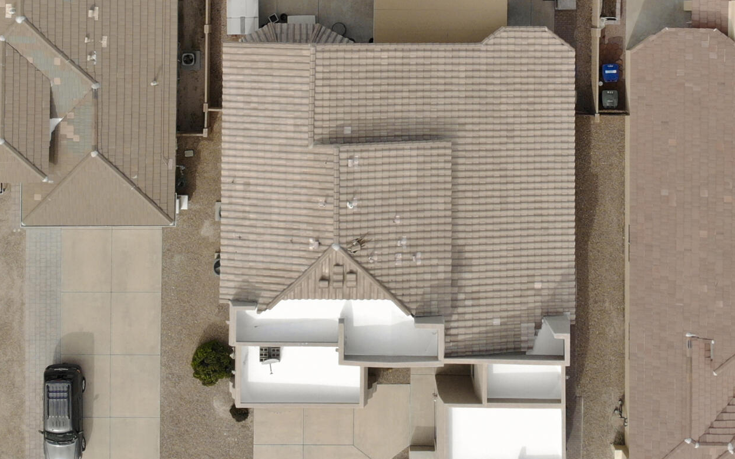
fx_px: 1222
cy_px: 28
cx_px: 367
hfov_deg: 33.5
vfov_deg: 20.8
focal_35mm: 61
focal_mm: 4.5
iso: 105
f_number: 2.8
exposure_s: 1/680
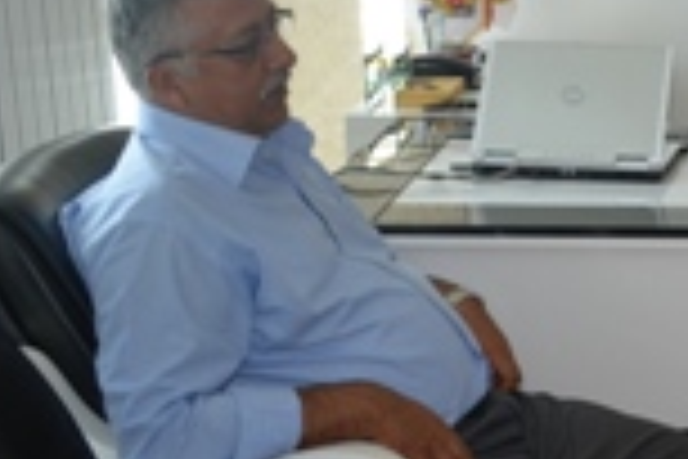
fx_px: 1510
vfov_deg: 17.3
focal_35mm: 79
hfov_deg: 23.1
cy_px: 268
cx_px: 868
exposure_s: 1/125
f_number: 3.5
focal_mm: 18
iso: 400
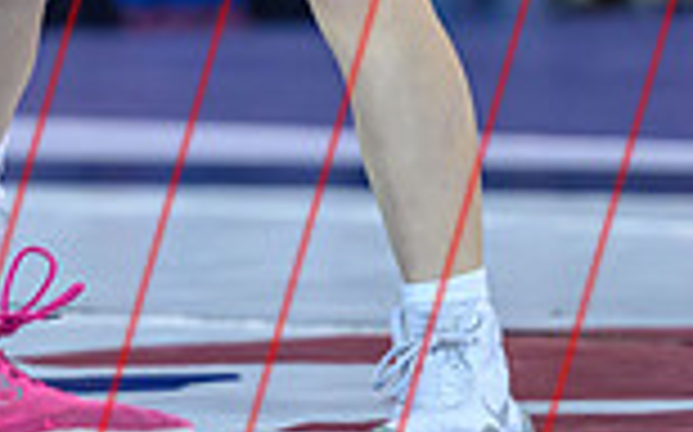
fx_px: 8323
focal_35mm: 441
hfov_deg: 4.8
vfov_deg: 3.0
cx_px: 90
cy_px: -376
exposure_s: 1/800
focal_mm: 115
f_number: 2.8
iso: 2500
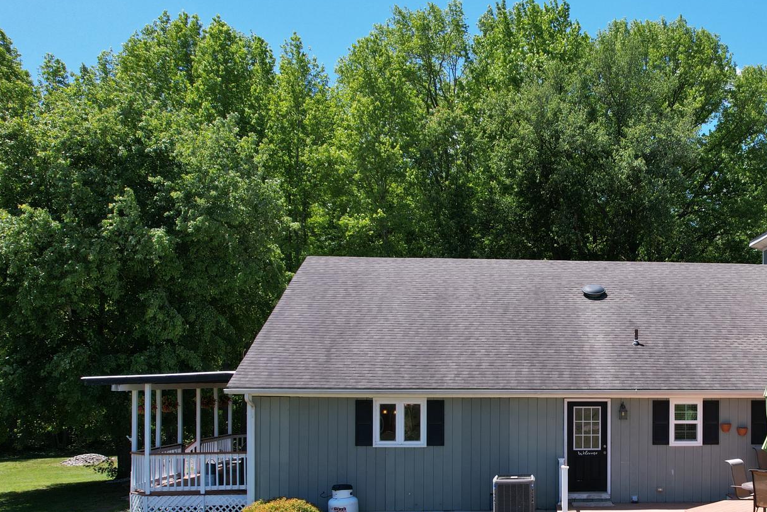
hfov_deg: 49.0
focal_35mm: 37
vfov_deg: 35.2
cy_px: 382
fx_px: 788
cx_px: 611
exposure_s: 1/1250
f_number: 2.8
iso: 110
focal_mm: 8.38
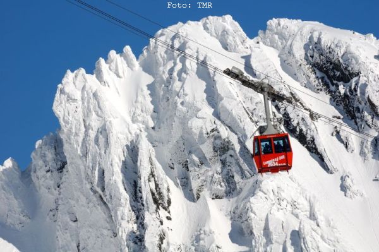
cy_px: 126
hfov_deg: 4.6
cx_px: 190
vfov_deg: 3.0
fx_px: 4733
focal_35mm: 450
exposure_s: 1/400
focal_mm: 300
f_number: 16
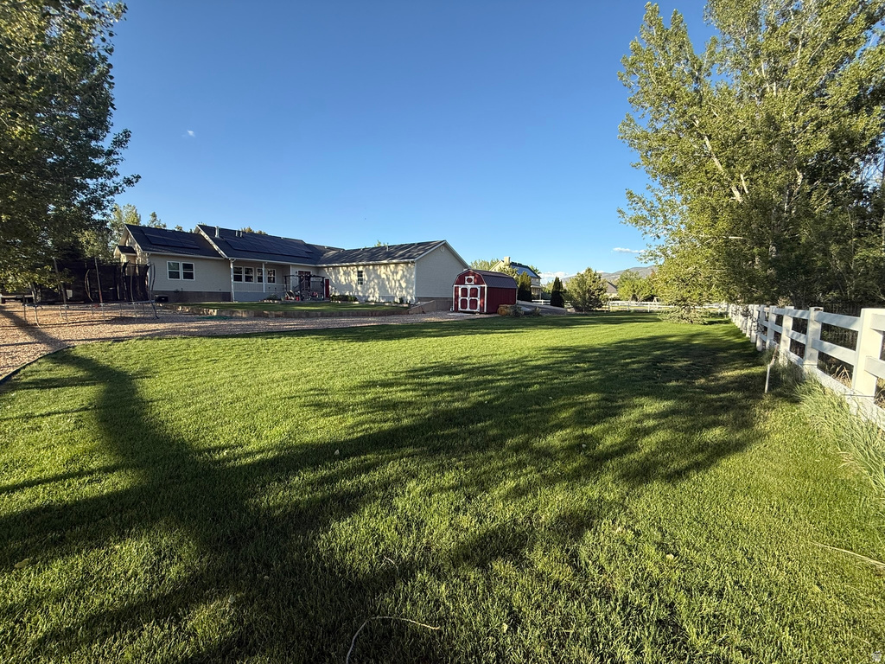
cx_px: 442
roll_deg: -2.2
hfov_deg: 102.1
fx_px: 358
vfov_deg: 85.7
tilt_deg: -5.3
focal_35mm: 14
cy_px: 332
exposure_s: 1/686
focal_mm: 2.22
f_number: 2.2
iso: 50
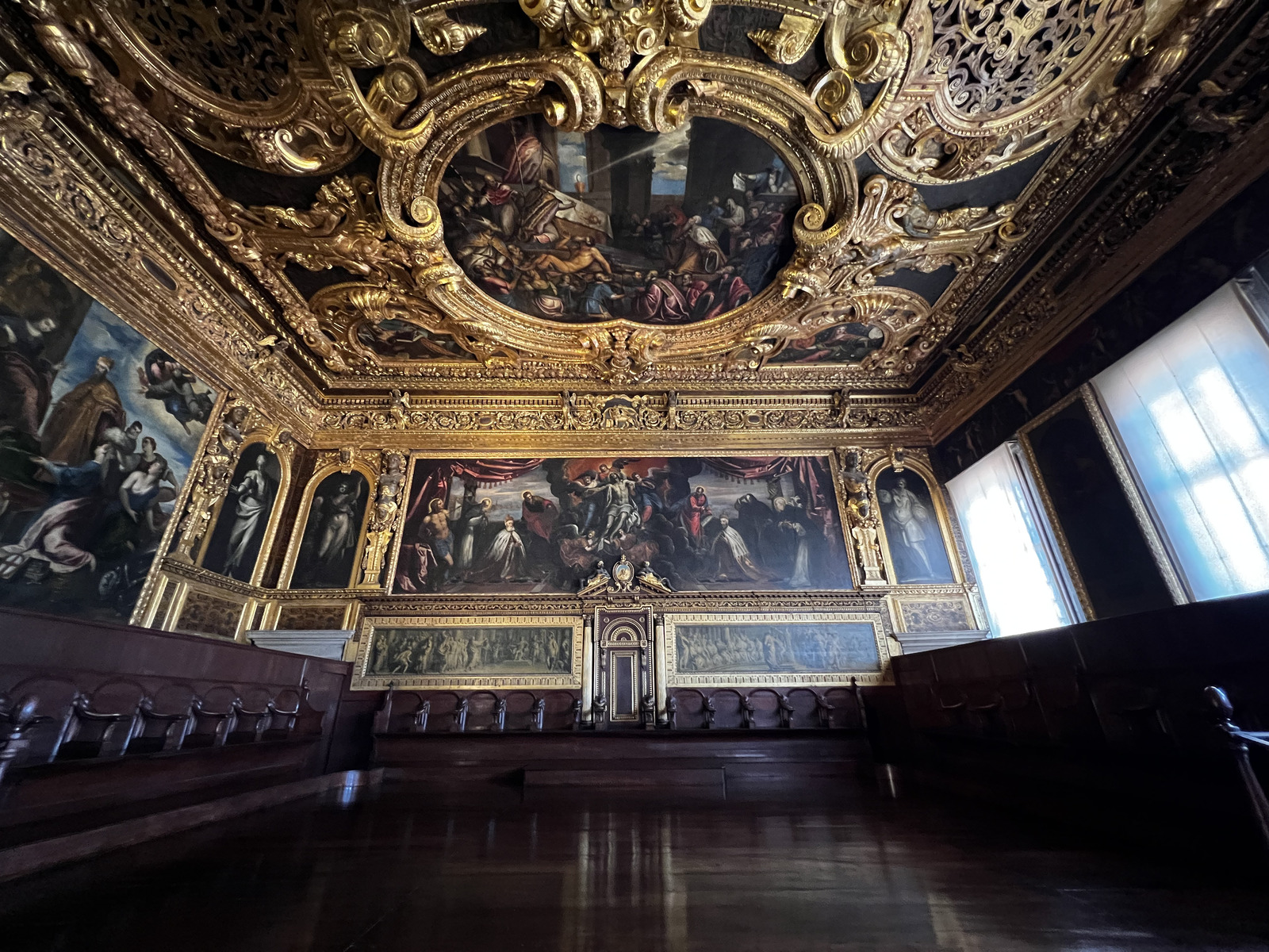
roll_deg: +1.0
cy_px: 476
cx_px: 634
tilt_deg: +24.2
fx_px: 477
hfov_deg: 106.2
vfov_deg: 89.9
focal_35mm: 13
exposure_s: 1/33
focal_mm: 1.57
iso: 800
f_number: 1.8
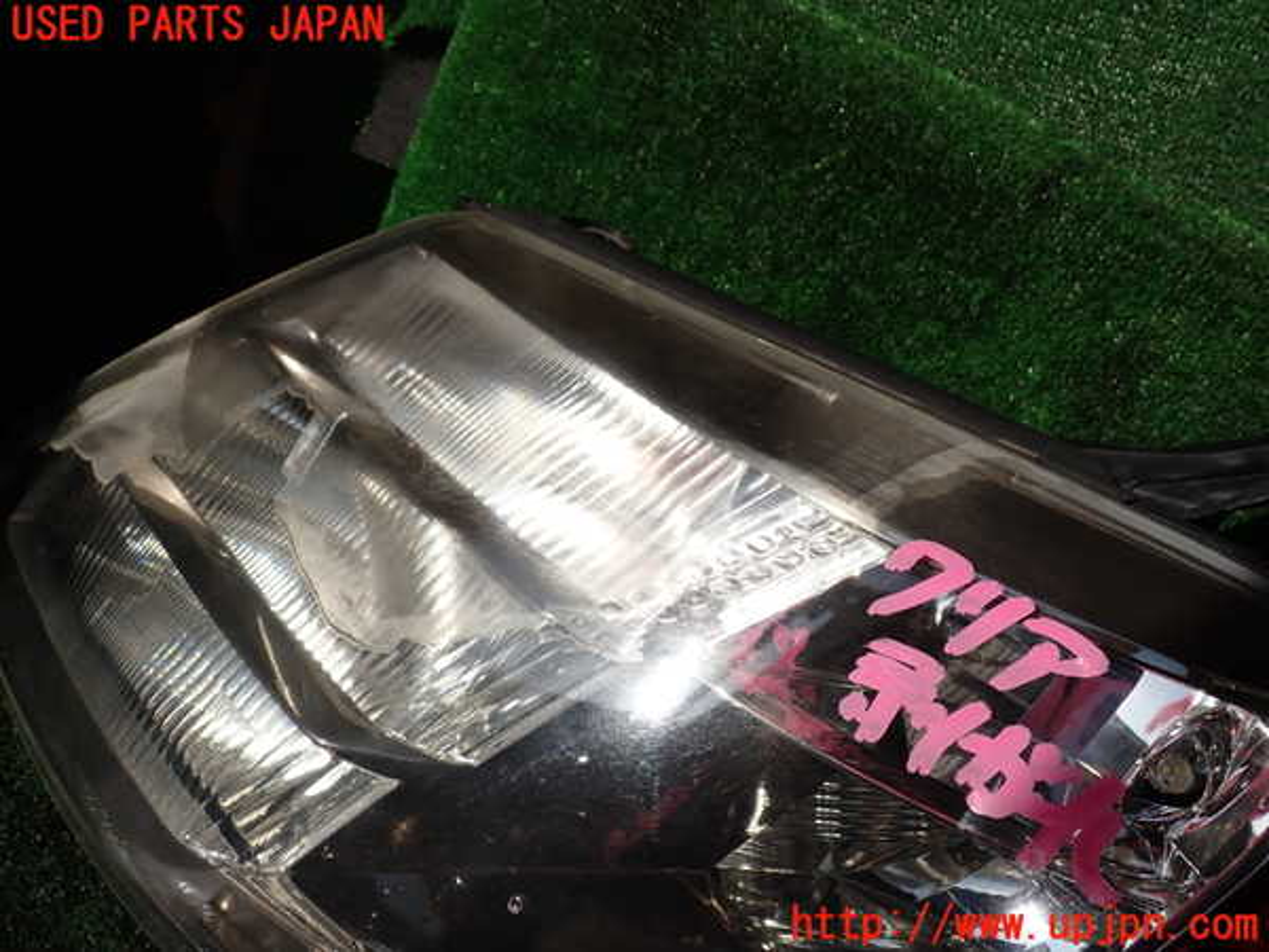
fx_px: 1100
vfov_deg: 46.8
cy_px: 476
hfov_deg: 60.0
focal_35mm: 30
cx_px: 634
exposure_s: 1/250
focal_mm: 5.4
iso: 100
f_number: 9
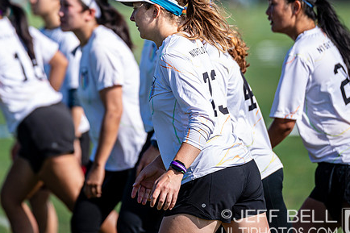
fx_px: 5539
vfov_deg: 2.4
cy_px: 28
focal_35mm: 570
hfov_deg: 3.6
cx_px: 125
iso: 100
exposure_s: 1/1600
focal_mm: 300
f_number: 3.2
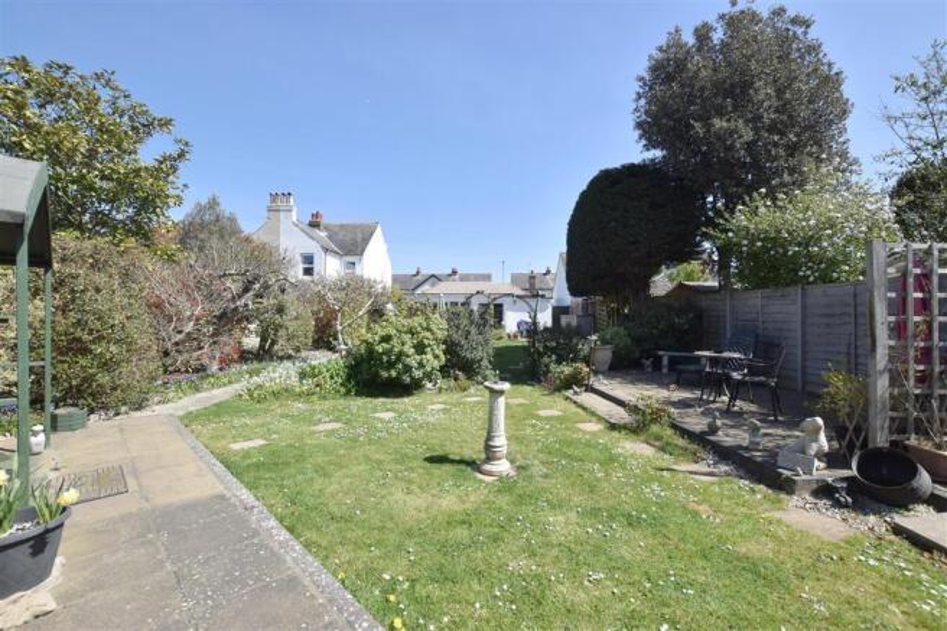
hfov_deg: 100.4
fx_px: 394
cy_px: 316
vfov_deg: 77.3
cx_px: 474
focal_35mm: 15
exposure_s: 1/1000
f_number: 10
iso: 500
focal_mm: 10
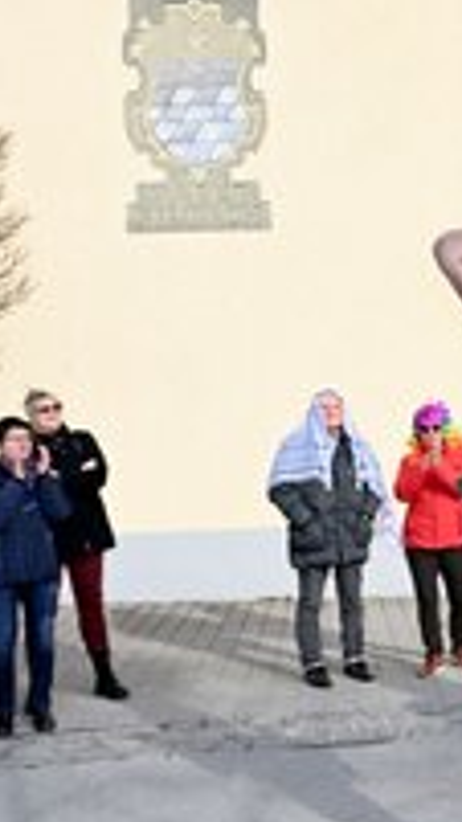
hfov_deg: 21.8
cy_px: 405
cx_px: 581
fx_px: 1089
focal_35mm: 50
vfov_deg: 41.3
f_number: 22
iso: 1000
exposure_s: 1/200
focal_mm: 24
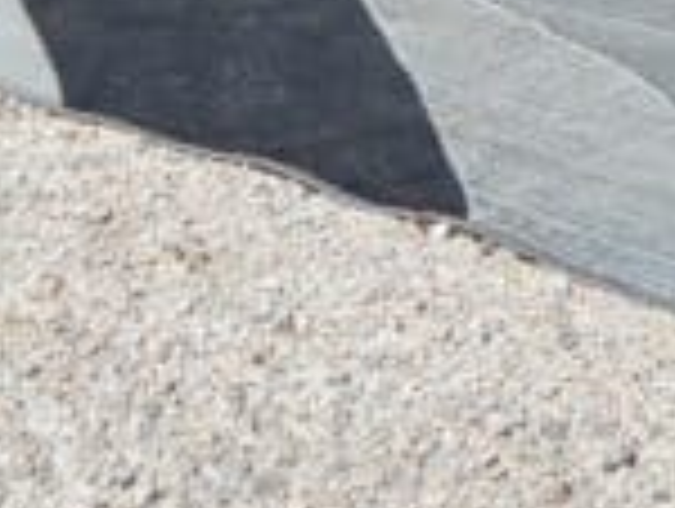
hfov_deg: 12.1
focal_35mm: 157
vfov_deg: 8.8
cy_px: -611
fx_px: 3066
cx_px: 932
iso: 20
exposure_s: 1/2145
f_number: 1.8
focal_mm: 5.4
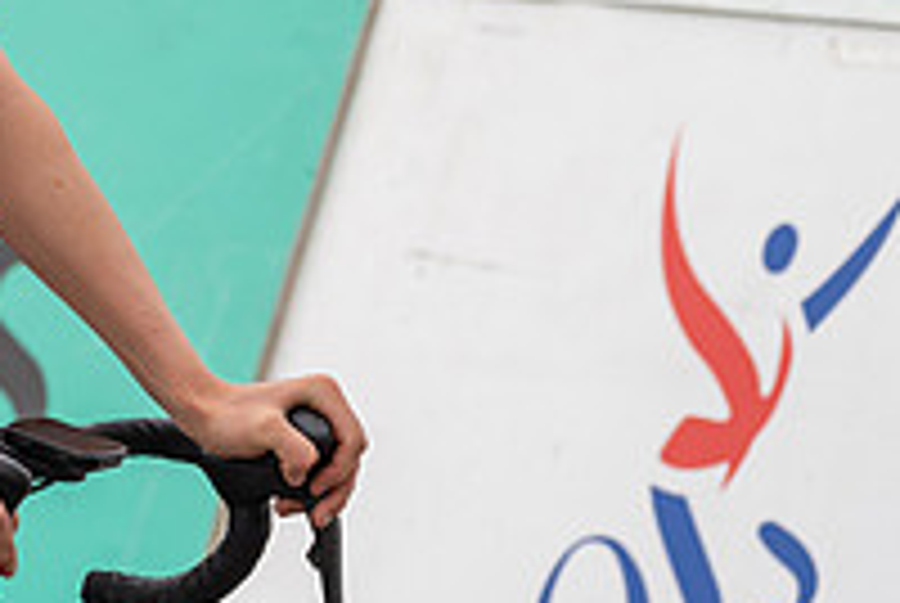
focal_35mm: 249
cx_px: -266
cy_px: -196
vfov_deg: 5.5
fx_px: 6234
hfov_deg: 8.2
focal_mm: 86
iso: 640
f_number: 3.5
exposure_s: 1/1000
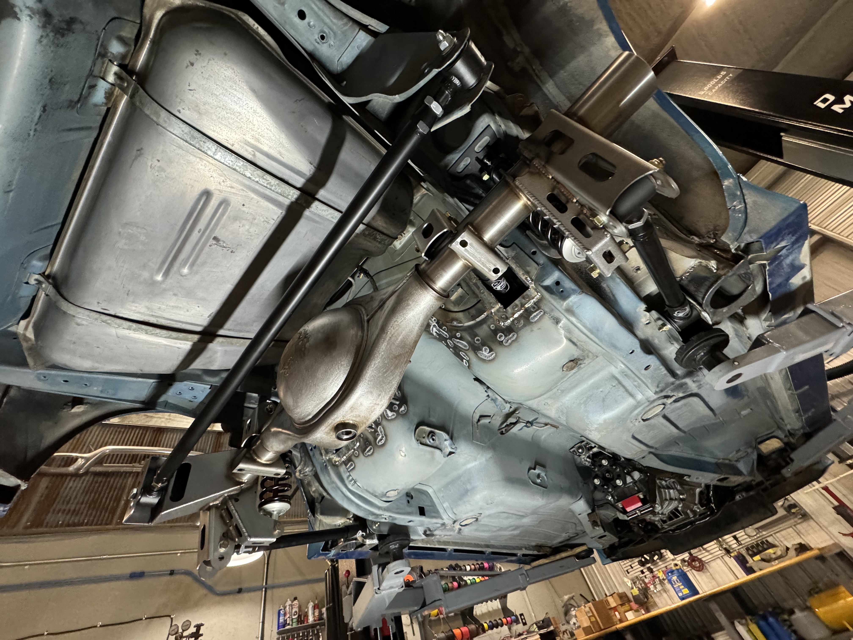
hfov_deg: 102.1
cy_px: 320
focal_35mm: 14
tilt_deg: +46.4
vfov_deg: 85.7
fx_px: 345
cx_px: 426
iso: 800
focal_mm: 2.22
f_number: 2.2
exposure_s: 1/60
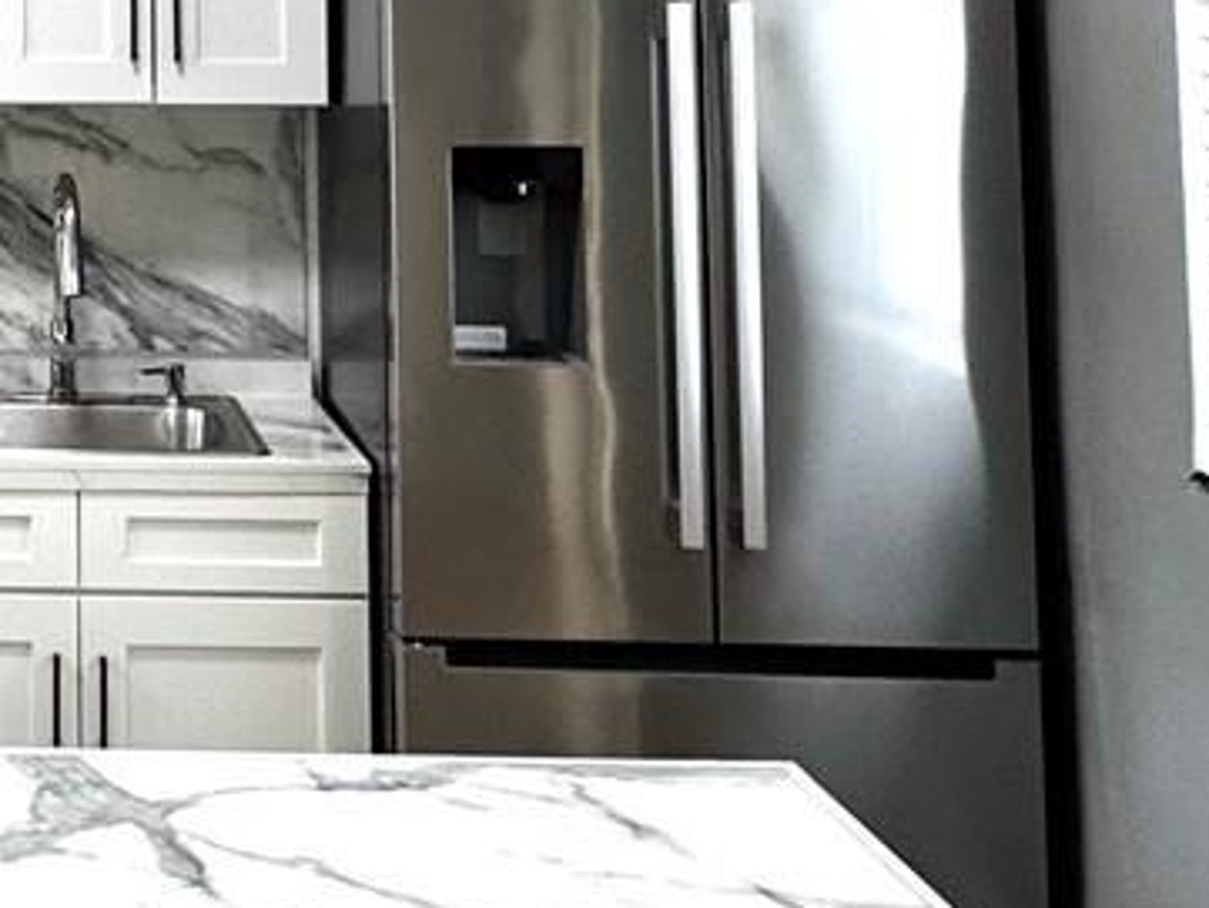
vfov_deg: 22.2
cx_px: -161
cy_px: -121
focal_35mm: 62
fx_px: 2166
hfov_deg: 28.1
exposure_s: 1/120
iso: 80
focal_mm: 2.22
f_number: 2.2
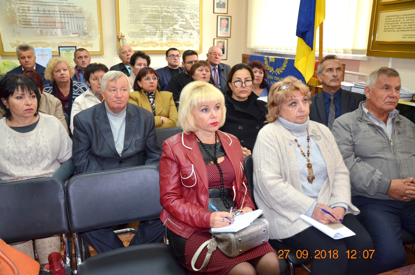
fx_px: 362
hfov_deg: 59.6
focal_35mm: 32
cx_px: 208
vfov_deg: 41.5
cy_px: 138
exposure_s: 1/60
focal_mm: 21
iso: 1000
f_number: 3.8
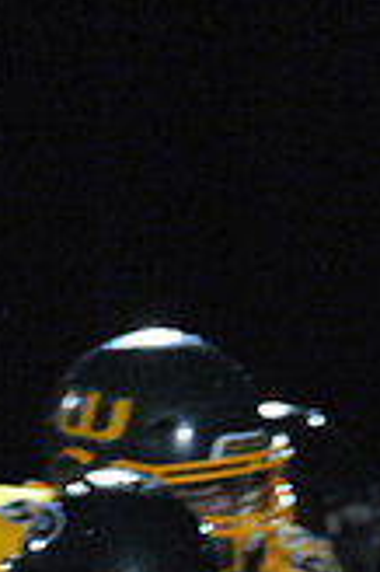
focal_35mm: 2126
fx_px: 33730
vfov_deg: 1.0
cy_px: 1008
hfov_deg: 0.6
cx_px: 35
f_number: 6.3
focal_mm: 600
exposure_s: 1/200
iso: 6400
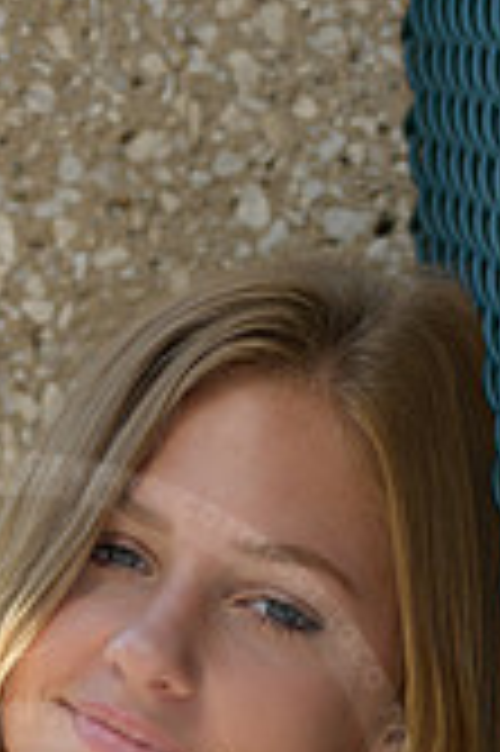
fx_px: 4780
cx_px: 115
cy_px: 995
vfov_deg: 8.9
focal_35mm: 229
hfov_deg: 6.0
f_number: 3.2
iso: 160
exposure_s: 1/800
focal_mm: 85
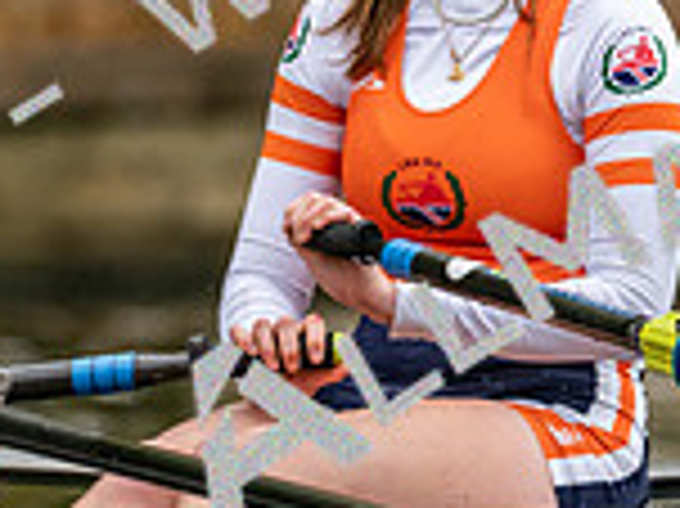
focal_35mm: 1476
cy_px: 128
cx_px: -194
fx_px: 28972
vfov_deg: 1.0
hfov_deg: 1.3
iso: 2000
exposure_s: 1/2500
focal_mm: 400
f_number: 4.5
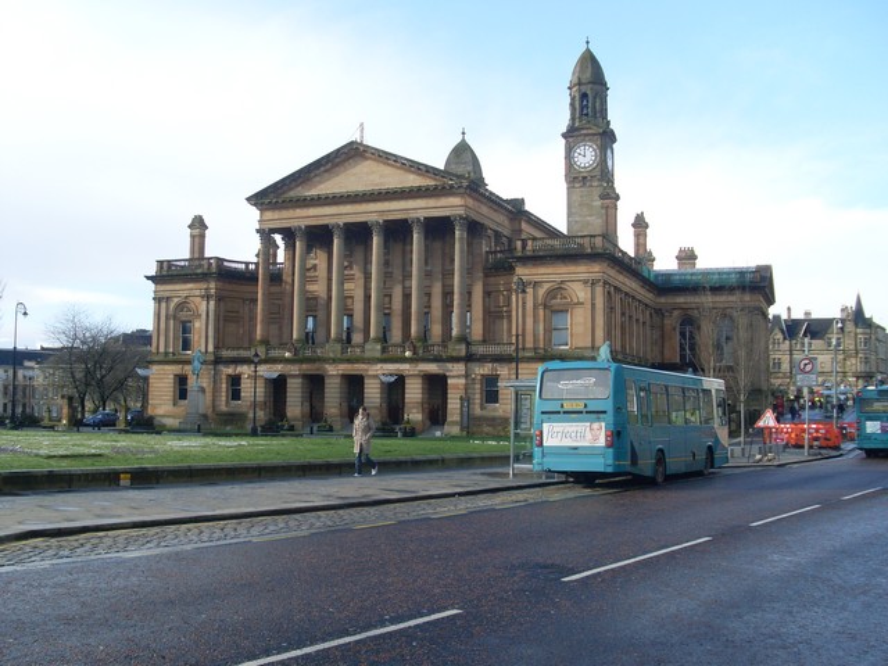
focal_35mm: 38
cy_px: 333
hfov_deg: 49.0
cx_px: 444
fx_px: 975
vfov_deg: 37.7
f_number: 7.7
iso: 80
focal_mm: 6.3
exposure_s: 1/90
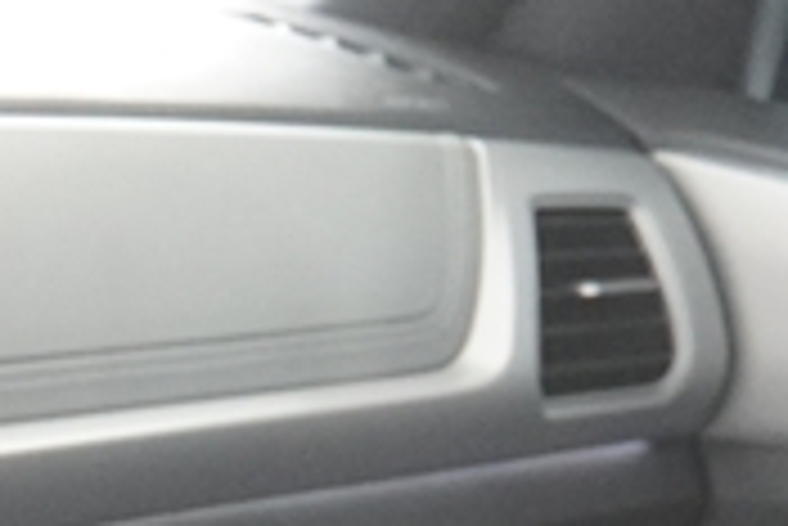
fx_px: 3262
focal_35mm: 149
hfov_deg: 11.6
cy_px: 1221
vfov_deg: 8.5
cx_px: -1049
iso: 2500
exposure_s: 1/160
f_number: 2.8
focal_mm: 17
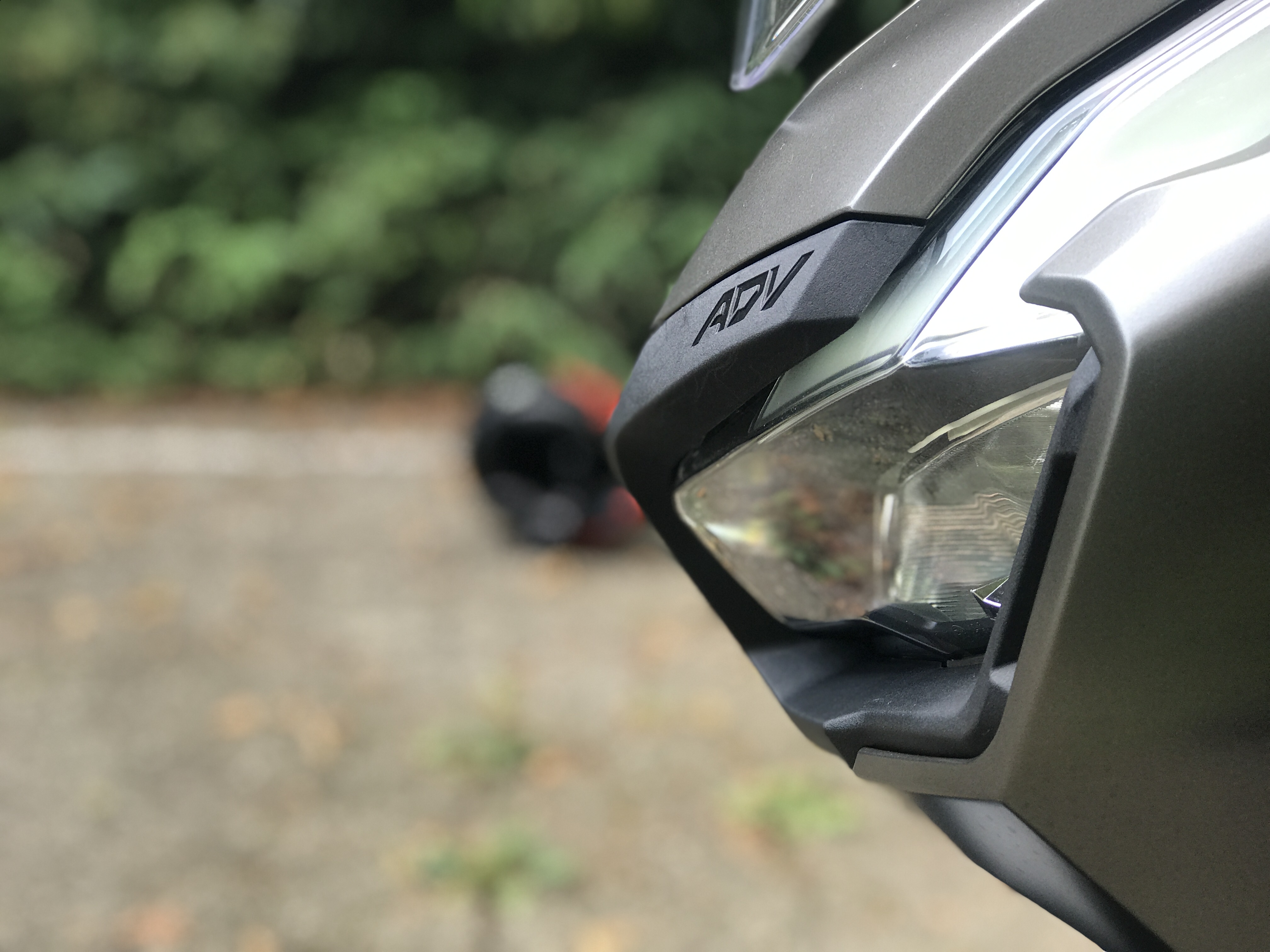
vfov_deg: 25.7
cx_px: 635
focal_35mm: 57
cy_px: 476
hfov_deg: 33.8
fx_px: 2091
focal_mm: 6.6
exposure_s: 1/60
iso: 20
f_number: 2.8
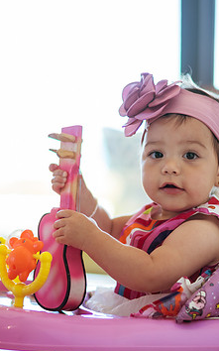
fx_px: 927
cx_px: 138
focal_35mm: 97
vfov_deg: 21.4
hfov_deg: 13.5
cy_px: 180
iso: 160
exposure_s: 1/320
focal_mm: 58
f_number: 1.6
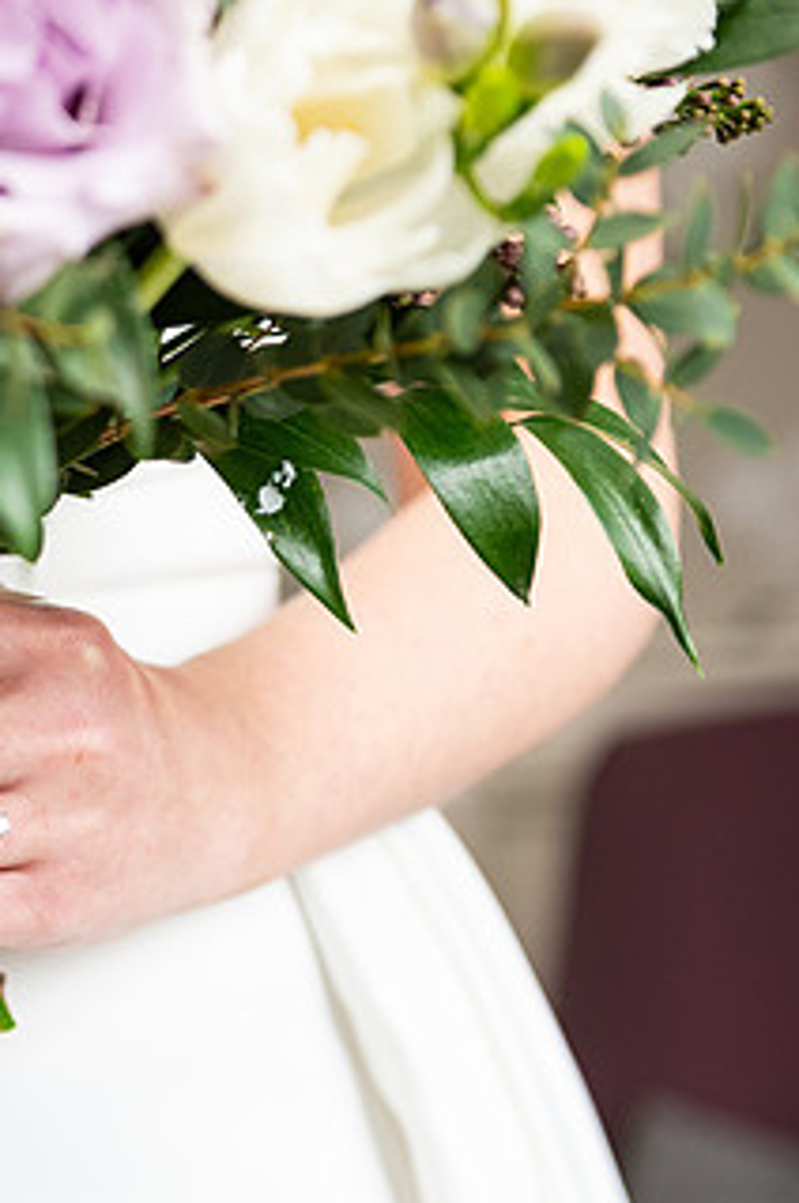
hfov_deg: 13.0
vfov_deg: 20.0
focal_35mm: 102
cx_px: -234
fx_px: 3403
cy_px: 624
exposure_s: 1/160
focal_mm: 56
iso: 640
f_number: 3.5
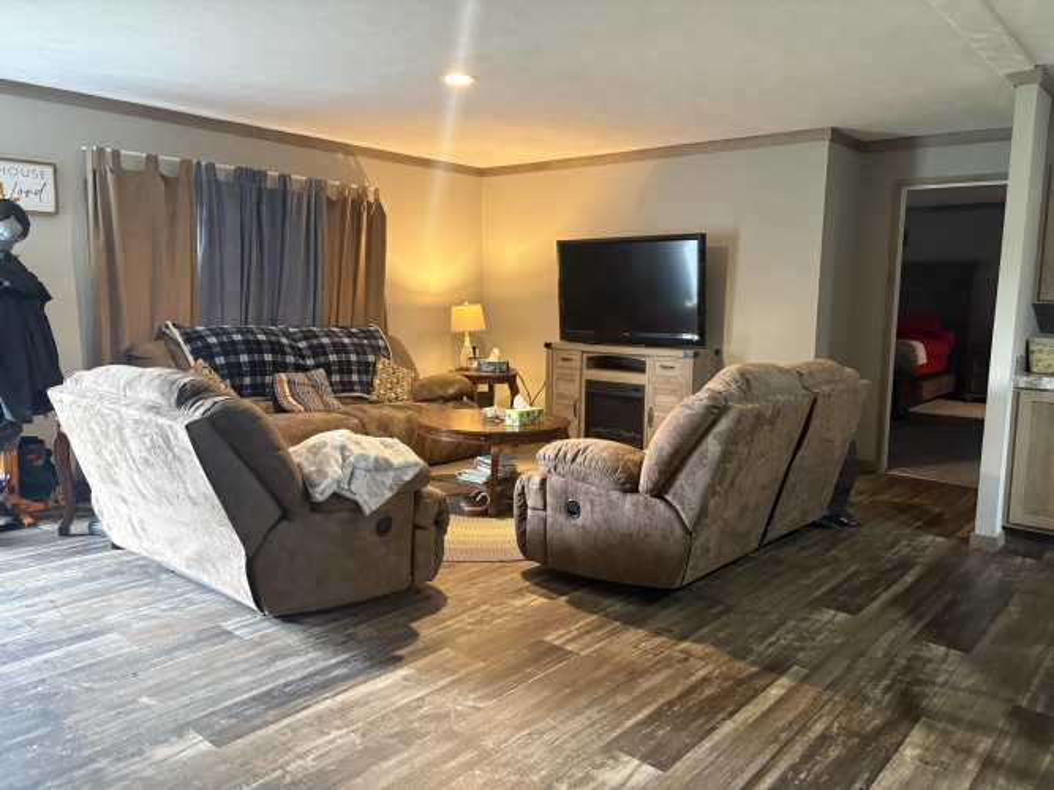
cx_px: 527
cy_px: 395
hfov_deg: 67.3
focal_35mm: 26
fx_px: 792
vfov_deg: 53.0
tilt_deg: -6.9
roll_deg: -0.4
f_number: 1.6
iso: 320
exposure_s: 1/40
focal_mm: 5.96
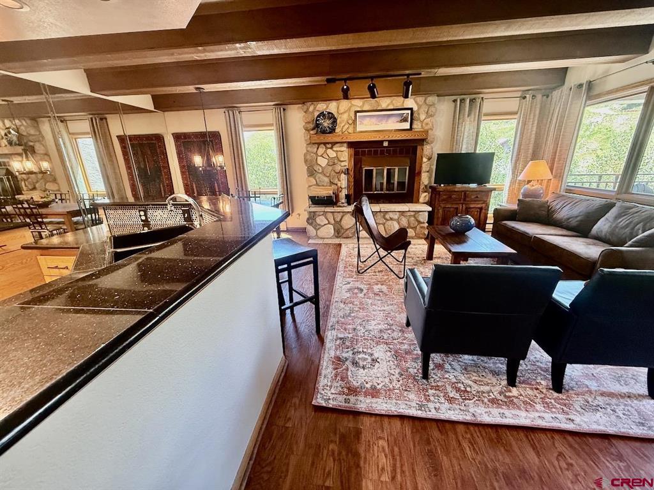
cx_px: 327
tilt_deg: -17.0
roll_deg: +1.9
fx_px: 265
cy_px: 245
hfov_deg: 102.1
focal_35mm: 14
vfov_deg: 85.7
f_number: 2.2
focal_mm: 2.22
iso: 400
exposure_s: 1/60
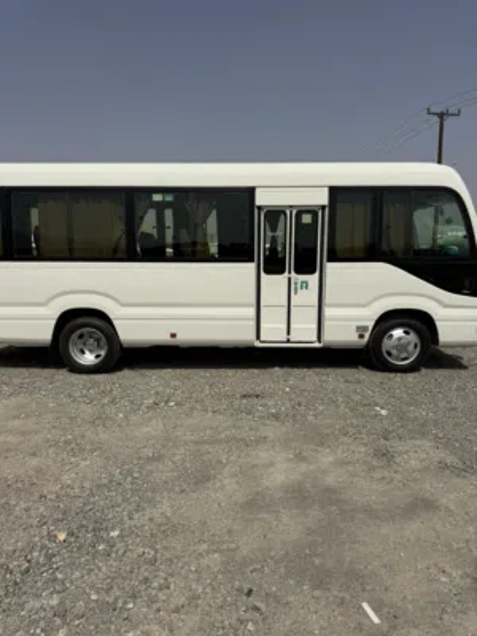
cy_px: 318
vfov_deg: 71.6
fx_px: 441
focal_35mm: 24
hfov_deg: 56.8
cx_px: 238
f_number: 1.78
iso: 80
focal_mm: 6.76
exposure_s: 1/14286
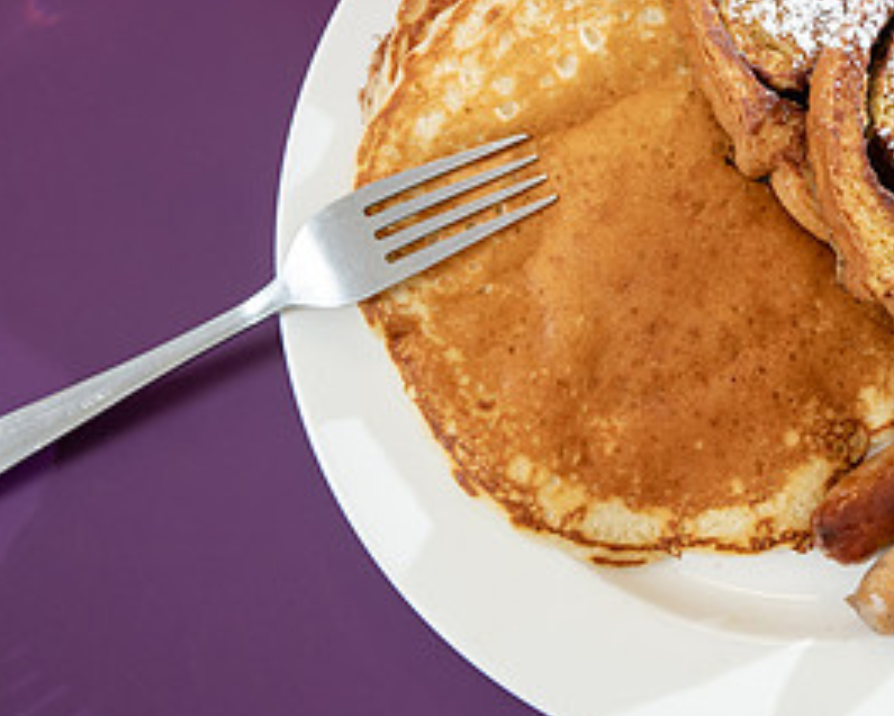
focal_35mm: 115
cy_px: 177
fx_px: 3043
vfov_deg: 13.4
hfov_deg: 16.5
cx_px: 823
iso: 640
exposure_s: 1/200
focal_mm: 56
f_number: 4
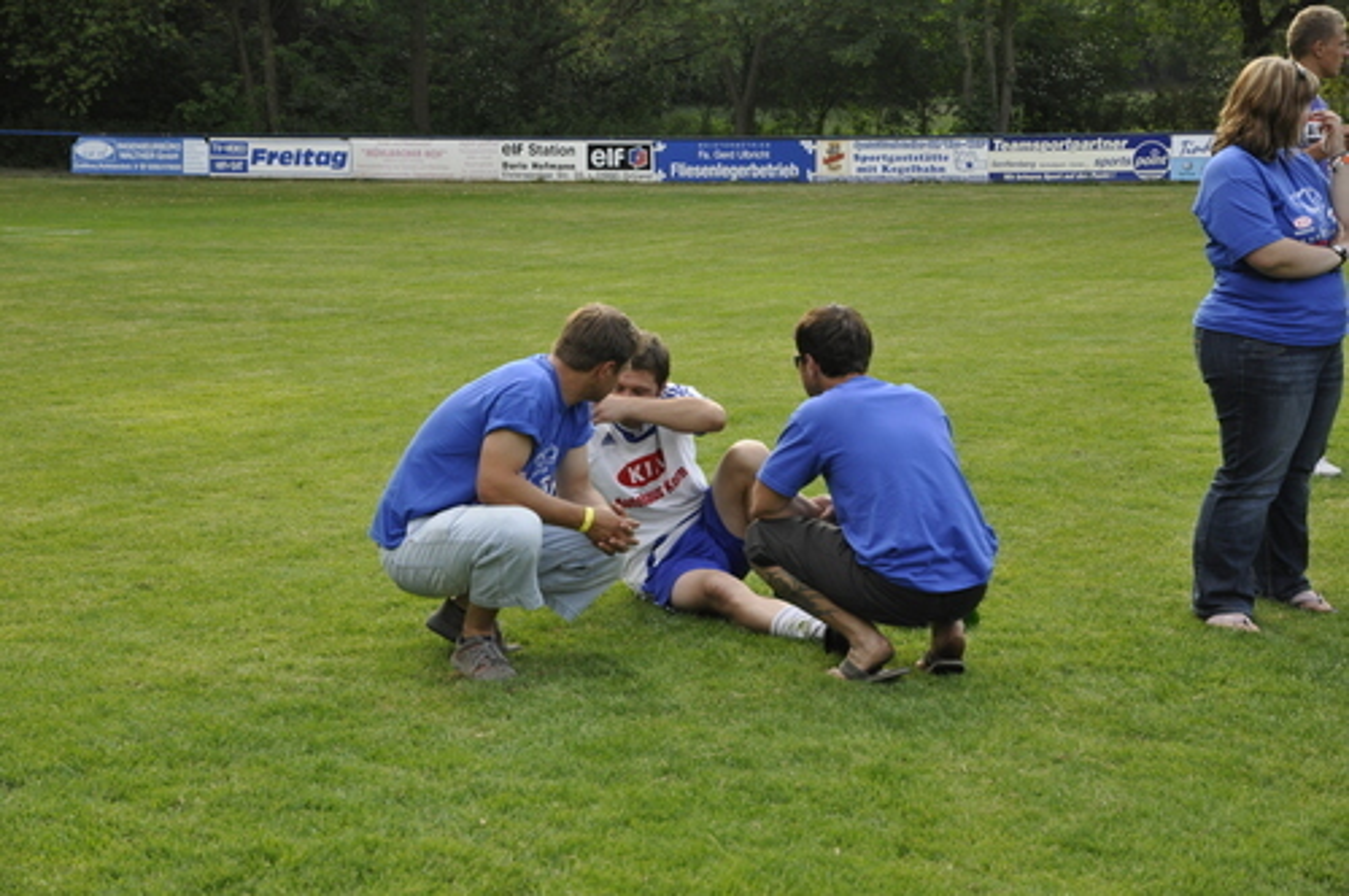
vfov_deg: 18.9
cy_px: 448
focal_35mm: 72
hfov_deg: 28.1
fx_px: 2694
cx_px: 674
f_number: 5
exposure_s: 1/640
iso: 800
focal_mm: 48
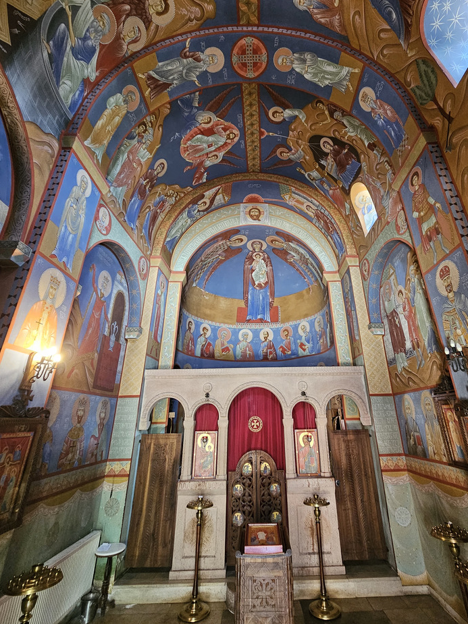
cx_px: 255
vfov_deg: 97.9
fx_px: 271
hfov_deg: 81.5
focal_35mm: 15
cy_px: 282
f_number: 2.2
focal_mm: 2.2
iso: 640
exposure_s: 1/24
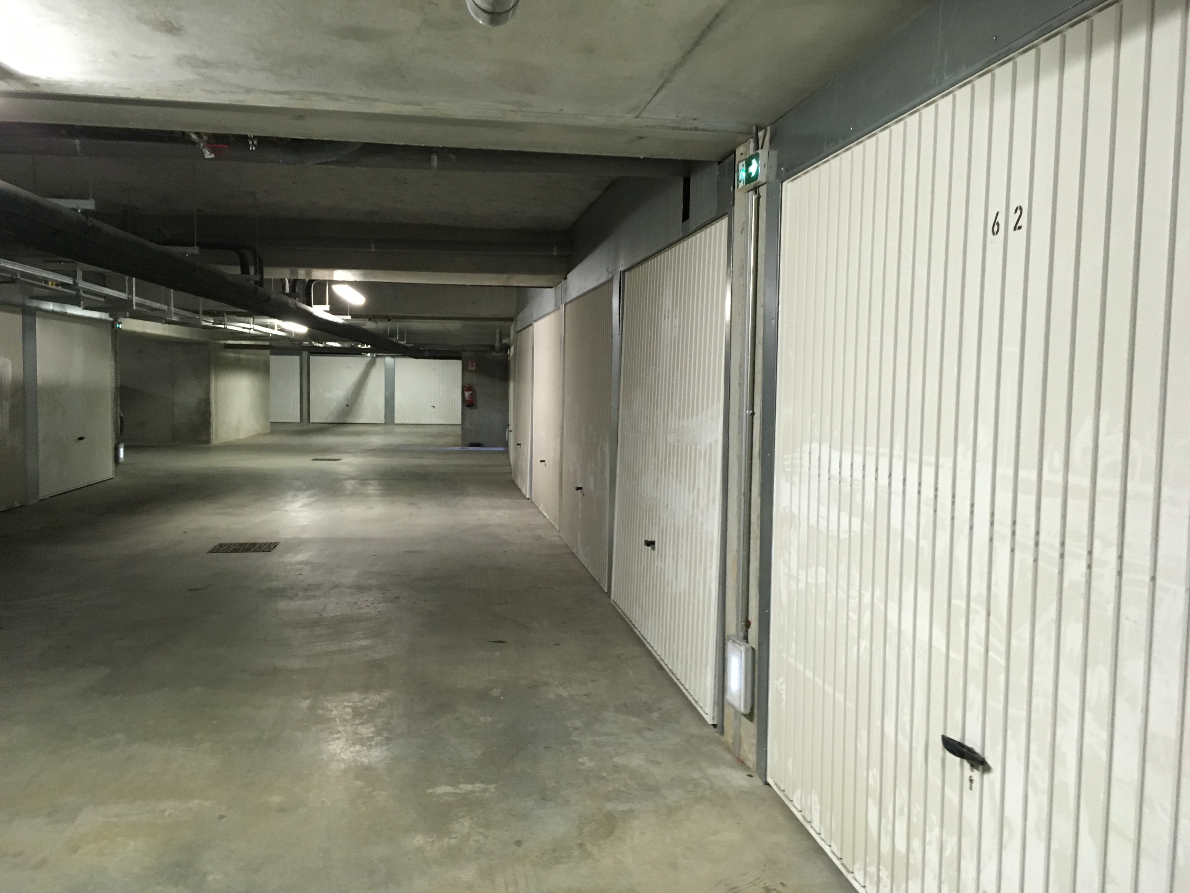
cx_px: 595
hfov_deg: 61.7
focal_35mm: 29
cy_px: 446
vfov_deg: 48.2
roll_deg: -0.4
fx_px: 997
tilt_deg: -5.4
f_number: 2.2
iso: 160
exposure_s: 1/33
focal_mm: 4.15
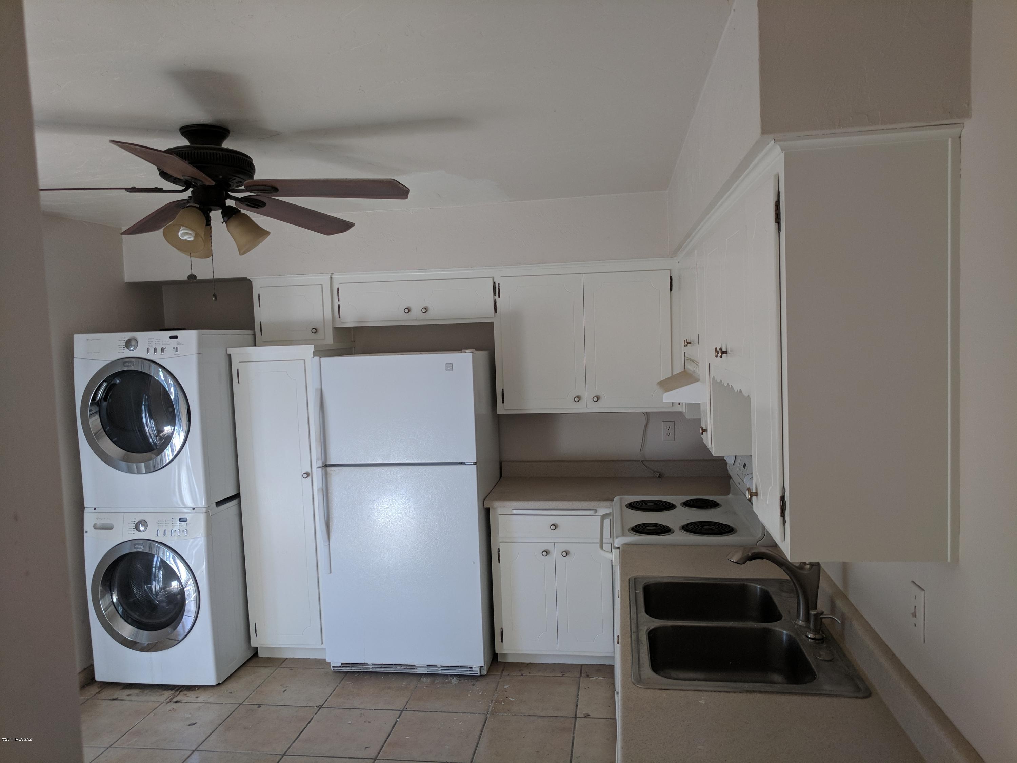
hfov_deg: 67.3
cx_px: 508
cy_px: 382
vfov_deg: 53.1
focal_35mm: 26
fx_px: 764
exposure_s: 1/125
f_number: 2
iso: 132
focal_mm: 4.67
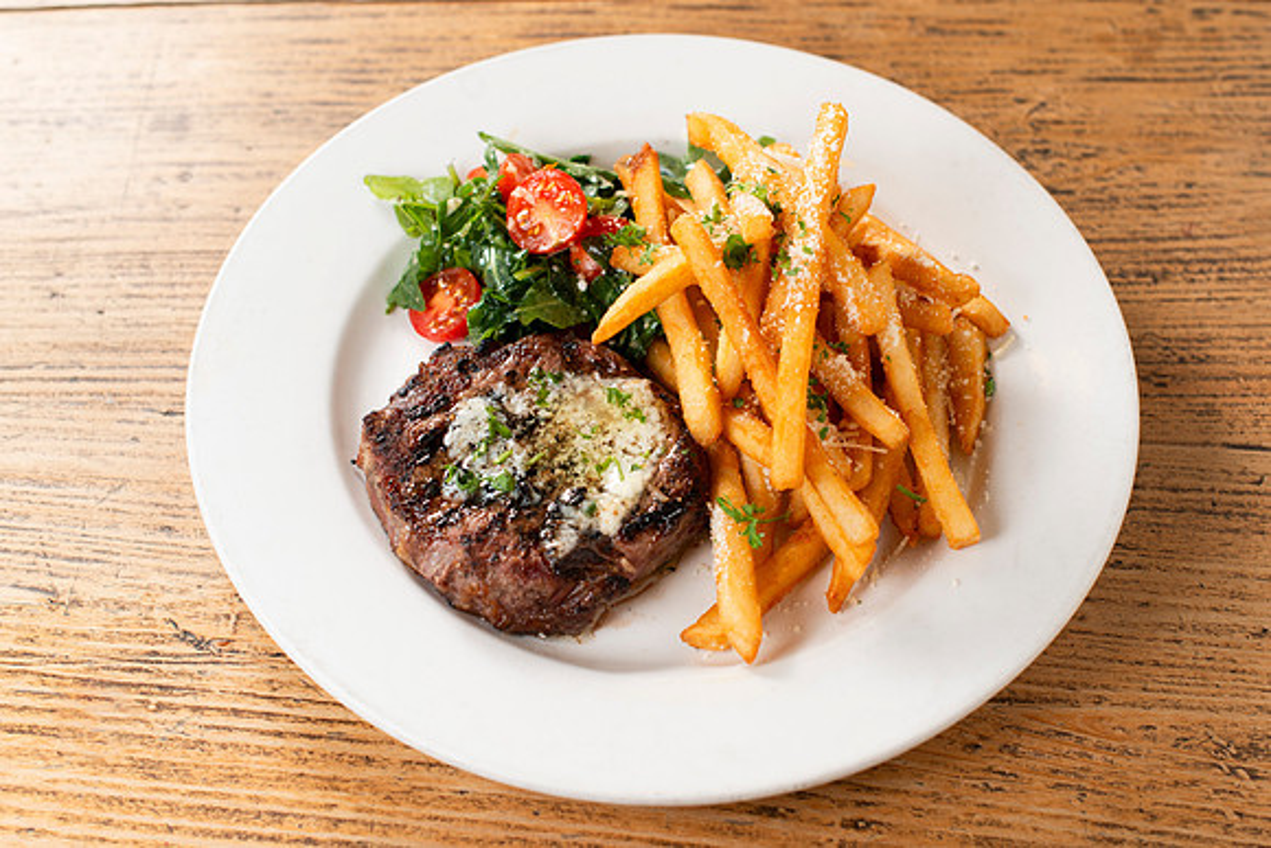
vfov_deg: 23.7
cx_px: 651
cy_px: 422
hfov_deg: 34.9
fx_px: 2024
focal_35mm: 57
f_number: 4
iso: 200
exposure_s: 1/200
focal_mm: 50
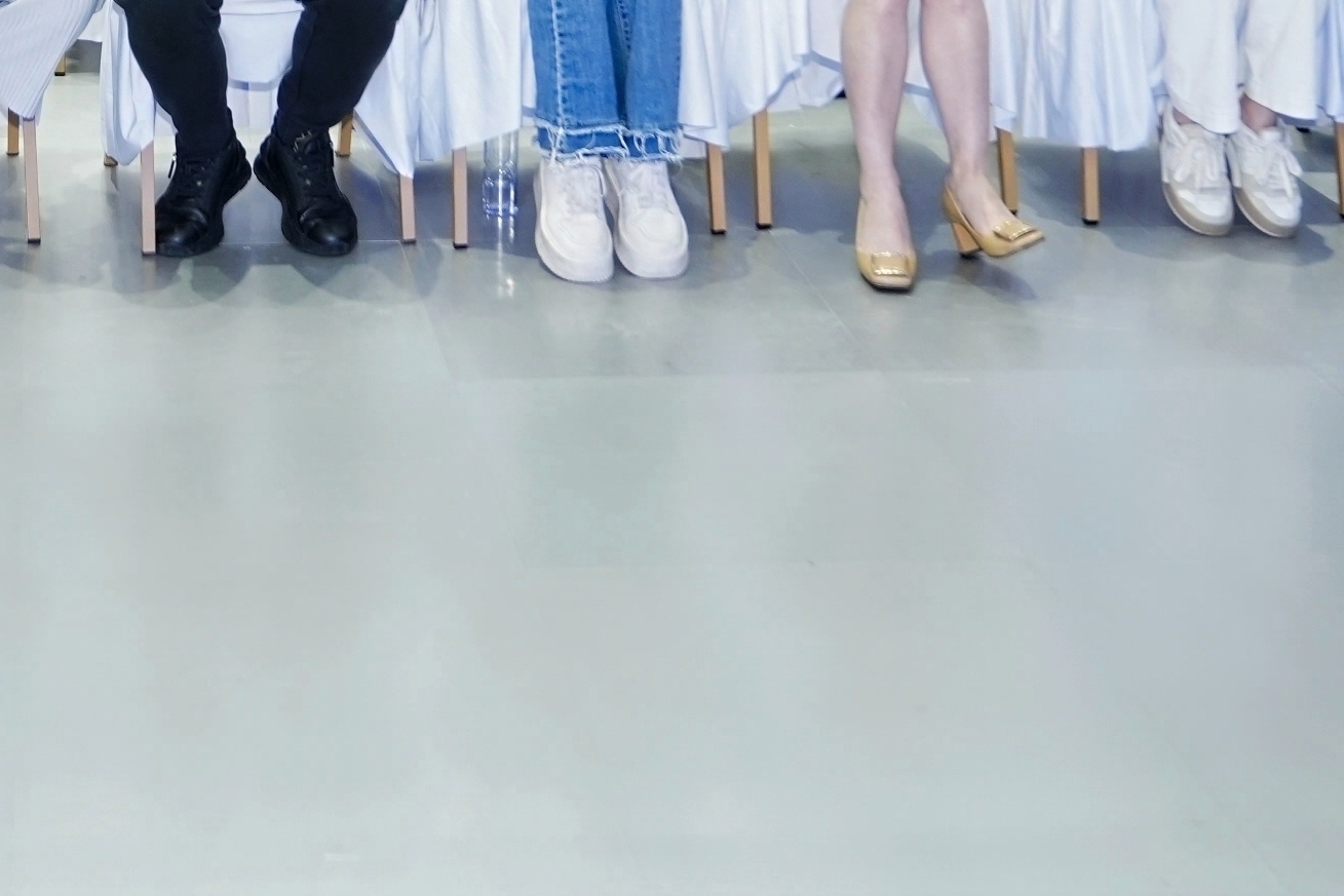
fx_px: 2800
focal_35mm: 75
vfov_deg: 16.4
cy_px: -483
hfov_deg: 25.9
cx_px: 81
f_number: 2.8
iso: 640
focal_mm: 24
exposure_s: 1/125
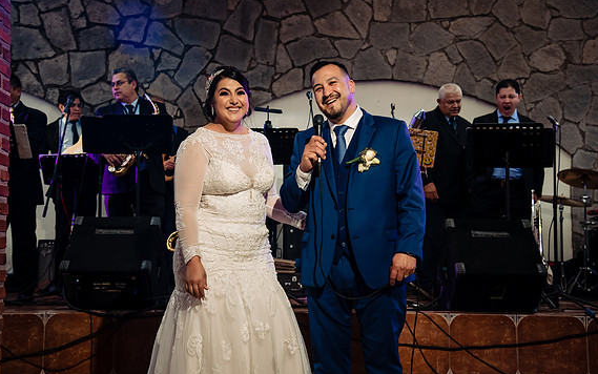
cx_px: 300
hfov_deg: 37.5
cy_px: 201
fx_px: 880
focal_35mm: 54
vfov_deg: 24.0
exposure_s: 1/125
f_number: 6.3
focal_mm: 52
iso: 2000
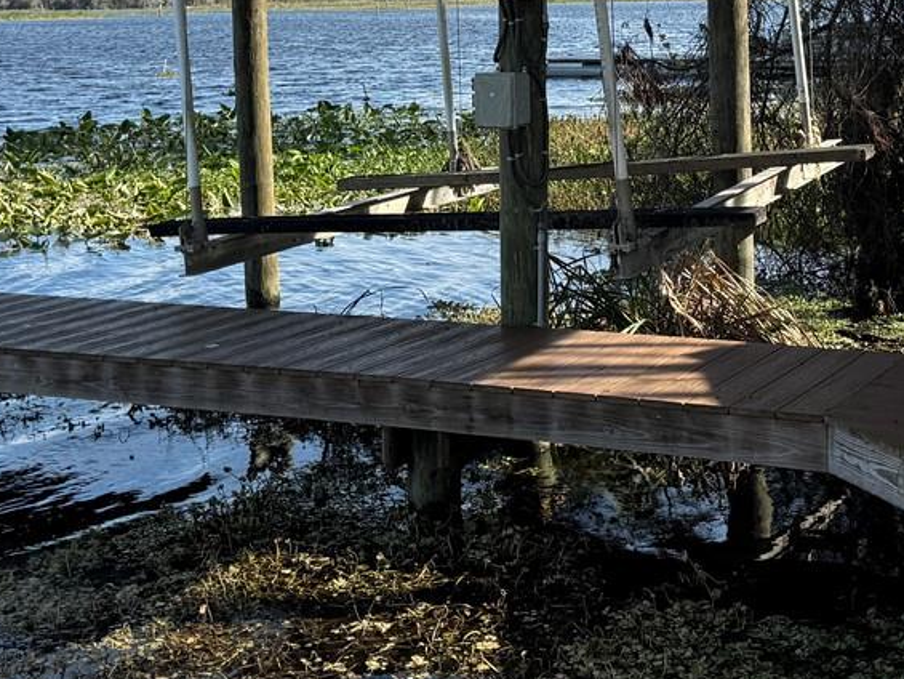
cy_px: 46
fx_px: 1776
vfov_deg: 21.1
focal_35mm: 68
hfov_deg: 28.3
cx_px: 616
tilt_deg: -4.2
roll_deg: +1.4
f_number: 1.78
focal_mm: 6.76
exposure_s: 1/2506
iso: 80
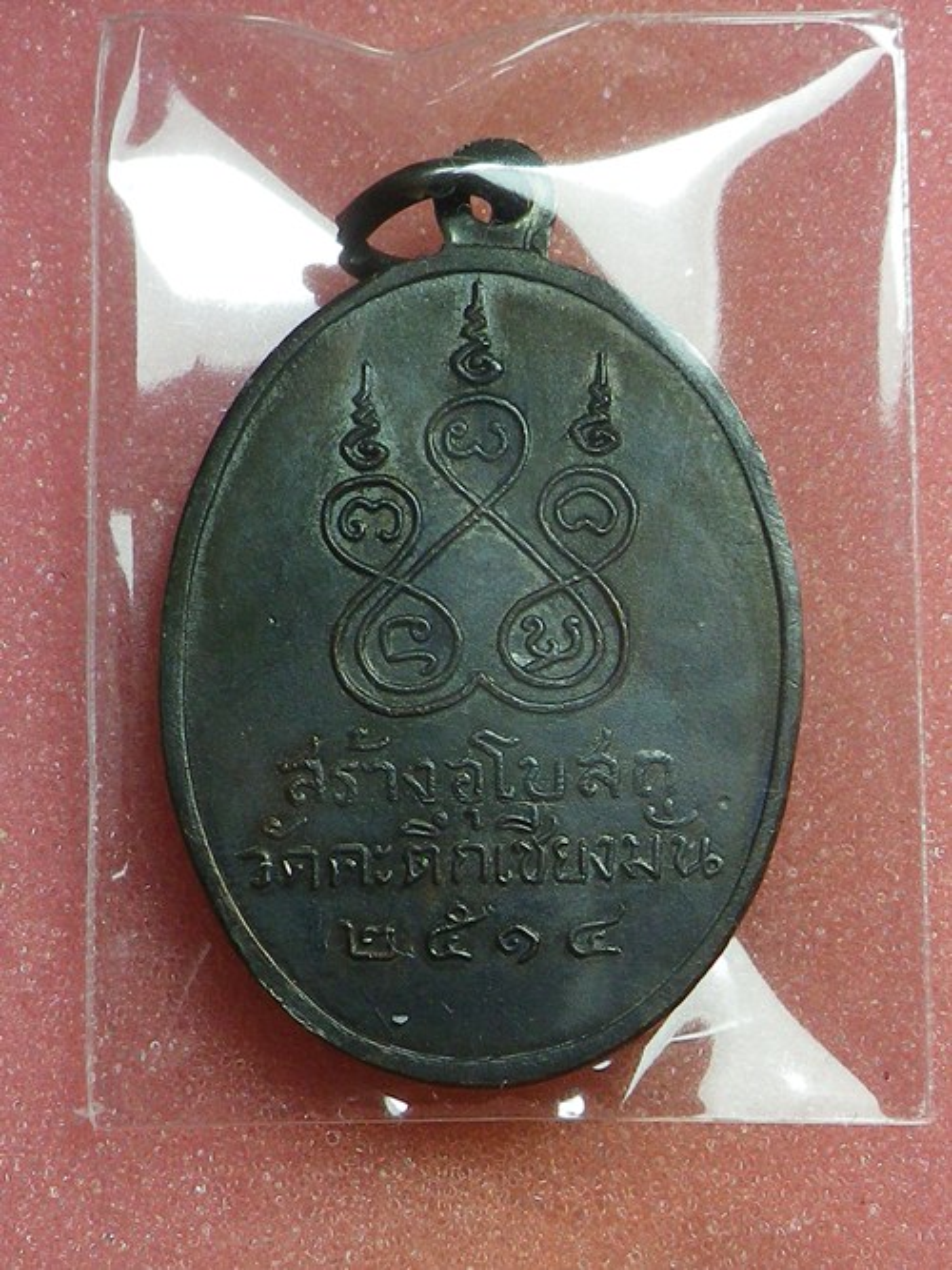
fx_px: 1504
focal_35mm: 41
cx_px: 476
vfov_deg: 45.8
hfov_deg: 35.1
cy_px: 635
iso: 125
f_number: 3.9
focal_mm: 7.3
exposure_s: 1/50
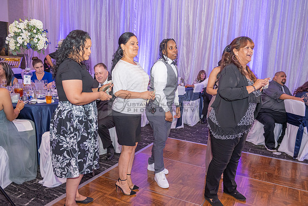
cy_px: 103
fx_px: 265
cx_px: 154
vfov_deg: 42.3
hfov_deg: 60.3
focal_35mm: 31
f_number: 3.5
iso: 1600
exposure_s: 1/125
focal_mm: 31
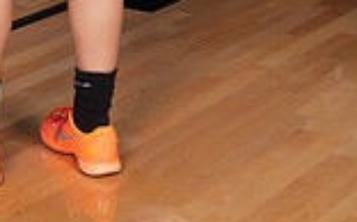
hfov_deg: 14.1
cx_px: 23
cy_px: -256
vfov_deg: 8.3
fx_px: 1428
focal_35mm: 147
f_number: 7.1
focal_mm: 50
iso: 500
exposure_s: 1/320
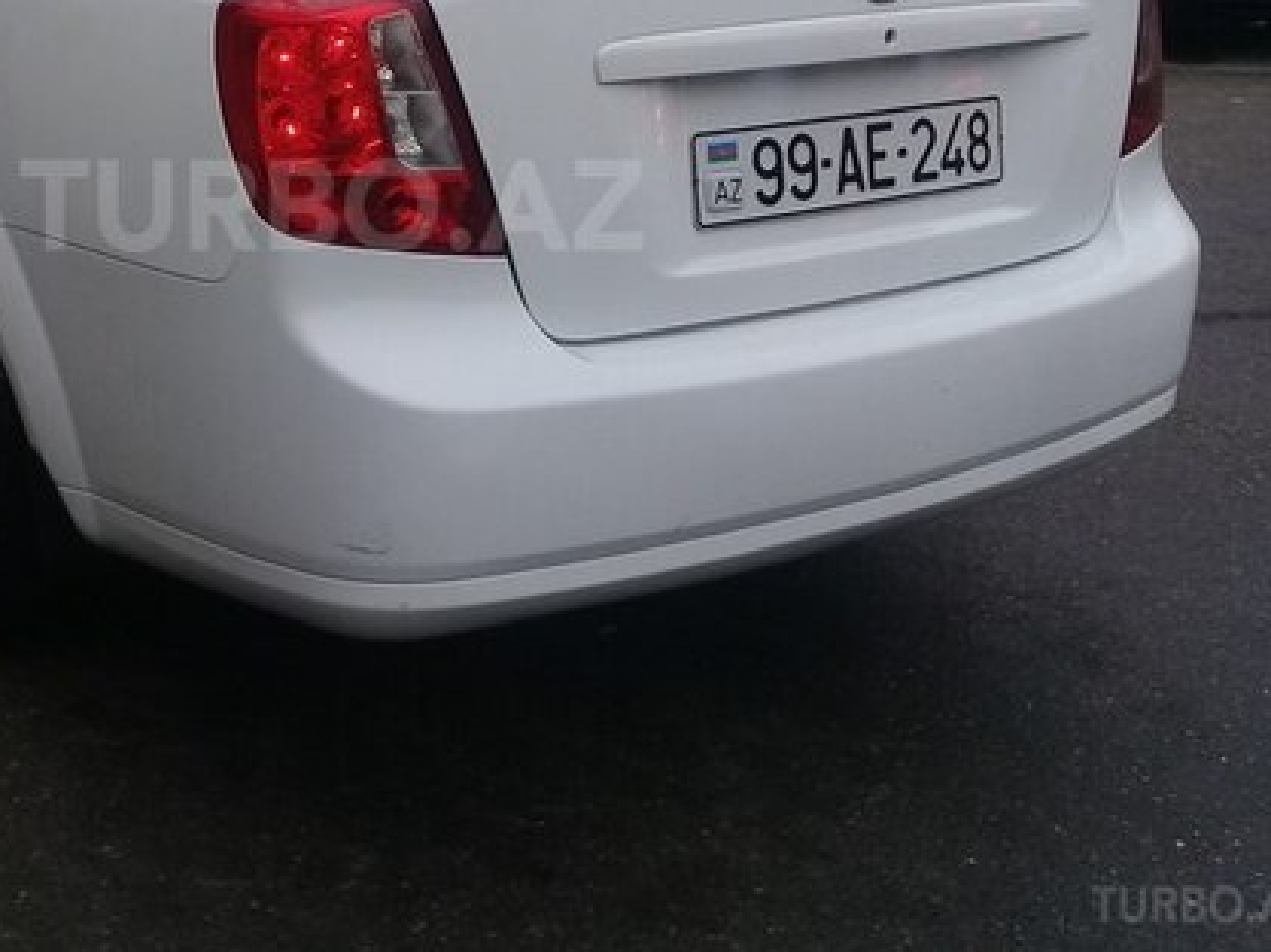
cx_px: 331
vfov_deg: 29.1
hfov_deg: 38.0
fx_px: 1798
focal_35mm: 49
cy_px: 205
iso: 50
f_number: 2.2
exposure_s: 1/280
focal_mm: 3.3
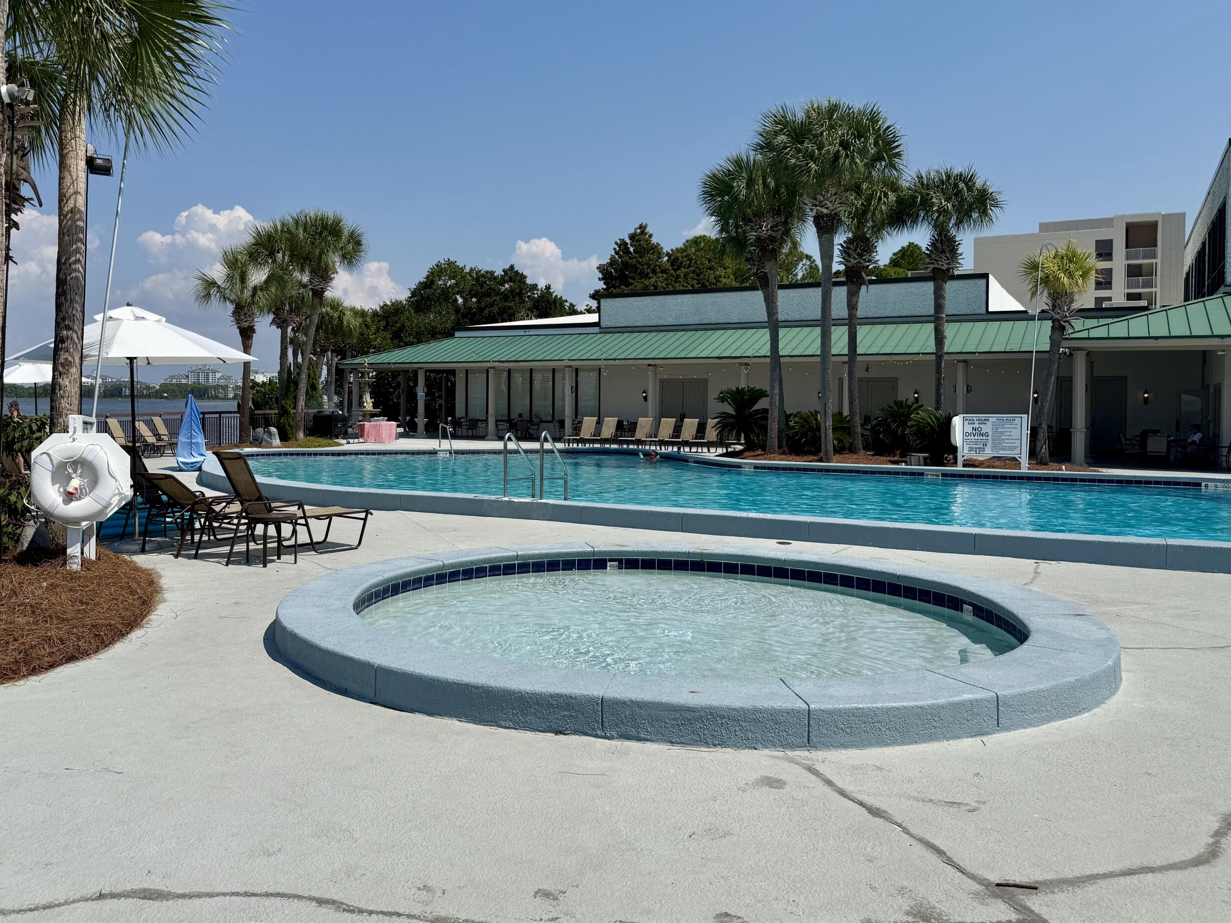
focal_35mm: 29
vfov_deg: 48.2
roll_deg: -0.8
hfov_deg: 61.4
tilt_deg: -0.4
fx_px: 1031
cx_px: 524
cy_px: 415
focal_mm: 6.76
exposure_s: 1/10309
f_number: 1.78
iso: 80
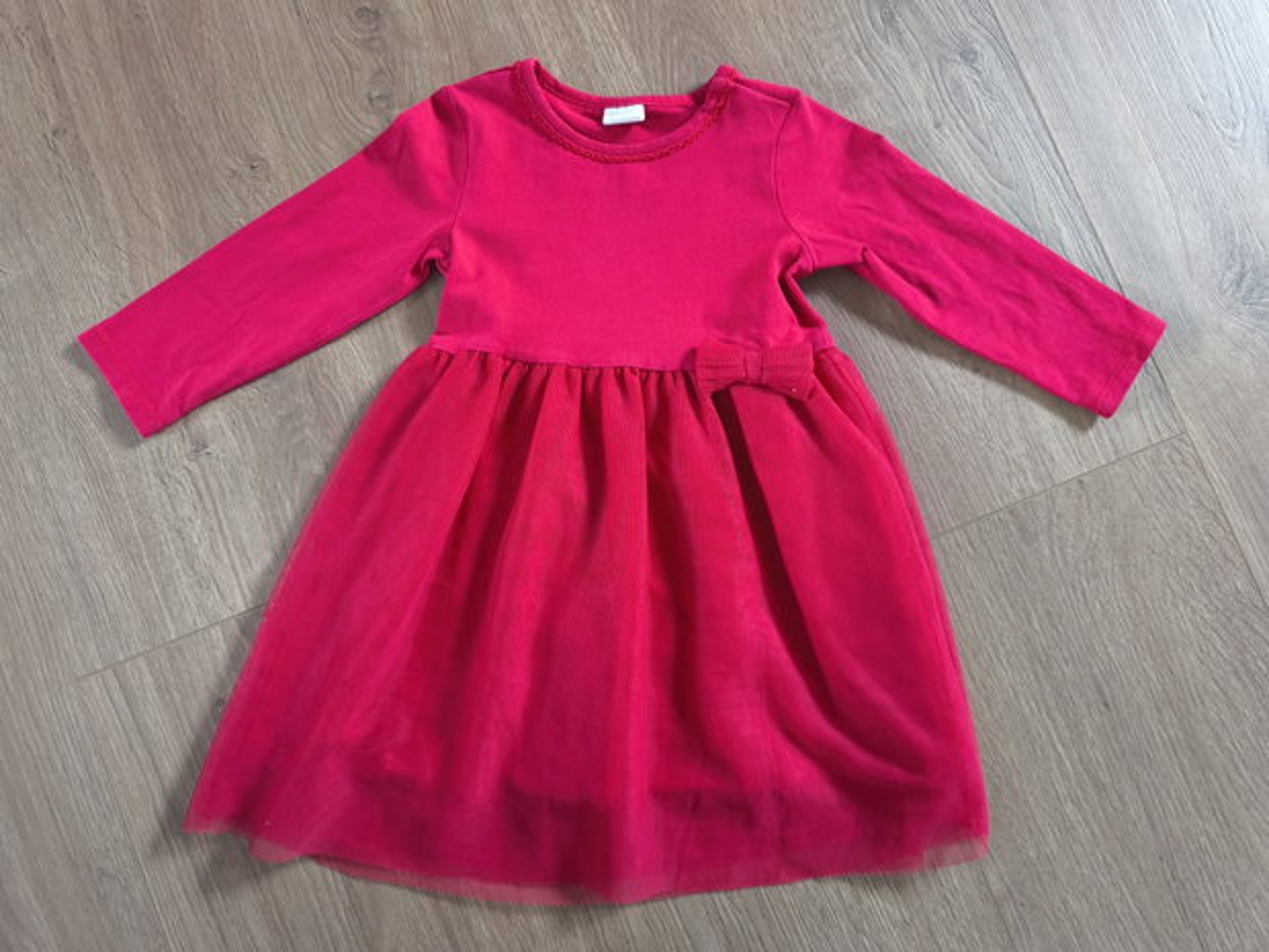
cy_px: 476
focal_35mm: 23
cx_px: 634
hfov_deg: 73.9
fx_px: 843
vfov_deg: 58.9
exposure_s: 1/33.3
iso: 640
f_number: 1.6
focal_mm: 6.57
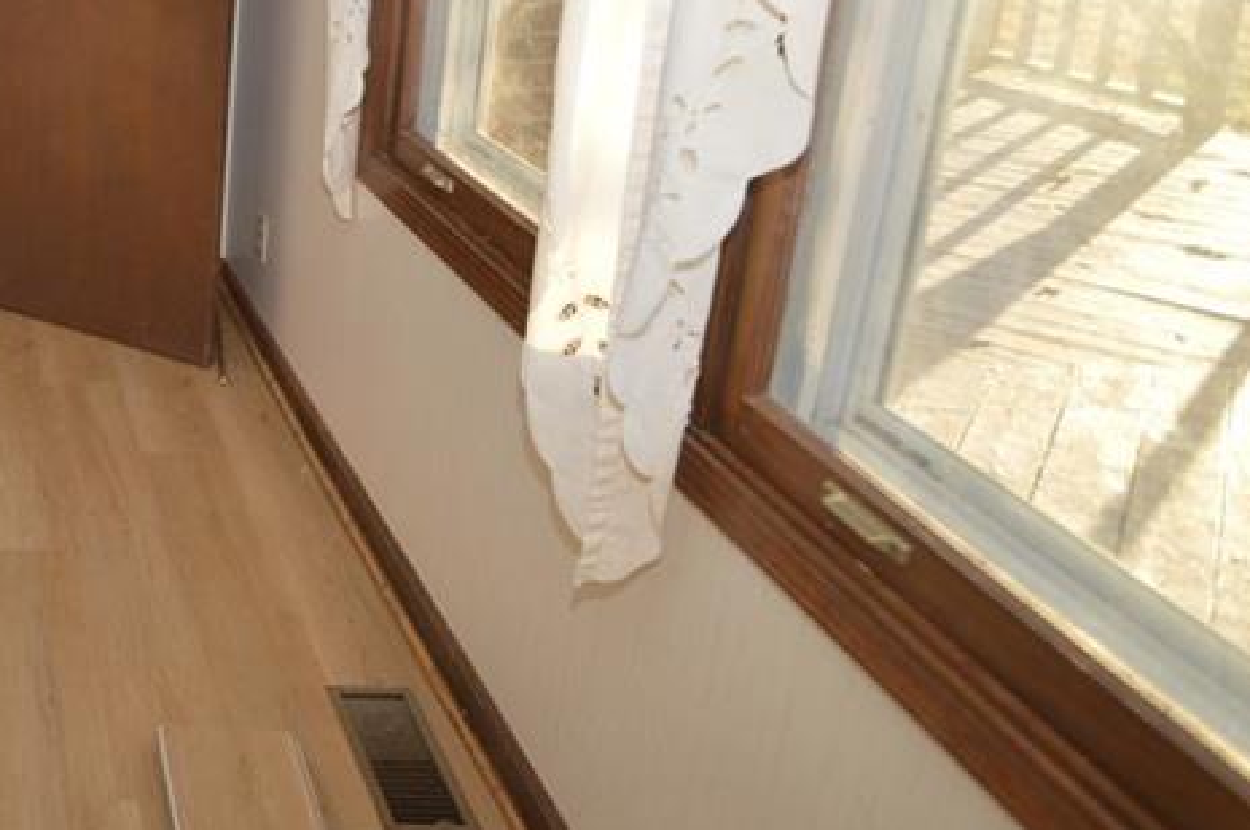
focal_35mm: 33
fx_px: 1145
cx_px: -108
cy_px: 75
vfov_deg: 37.2
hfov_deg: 44.5
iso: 100
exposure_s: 1/60
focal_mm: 10
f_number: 4
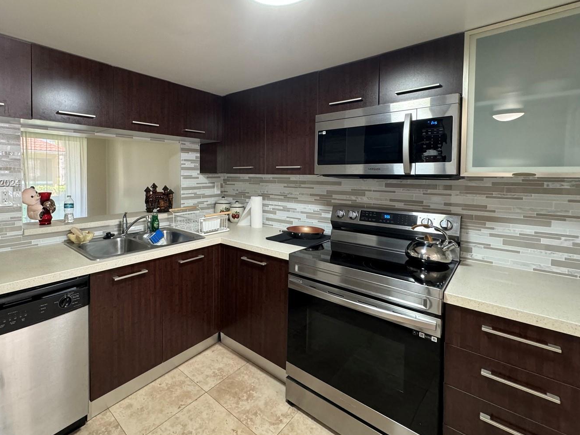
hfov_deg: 89.8
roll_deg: -0.6
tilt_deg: -2.8
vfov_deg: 74.2
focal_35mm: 17
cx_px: 231
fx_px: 285
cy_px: 184
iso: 250
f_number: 2.2
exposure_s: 1/60
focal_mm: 2.22
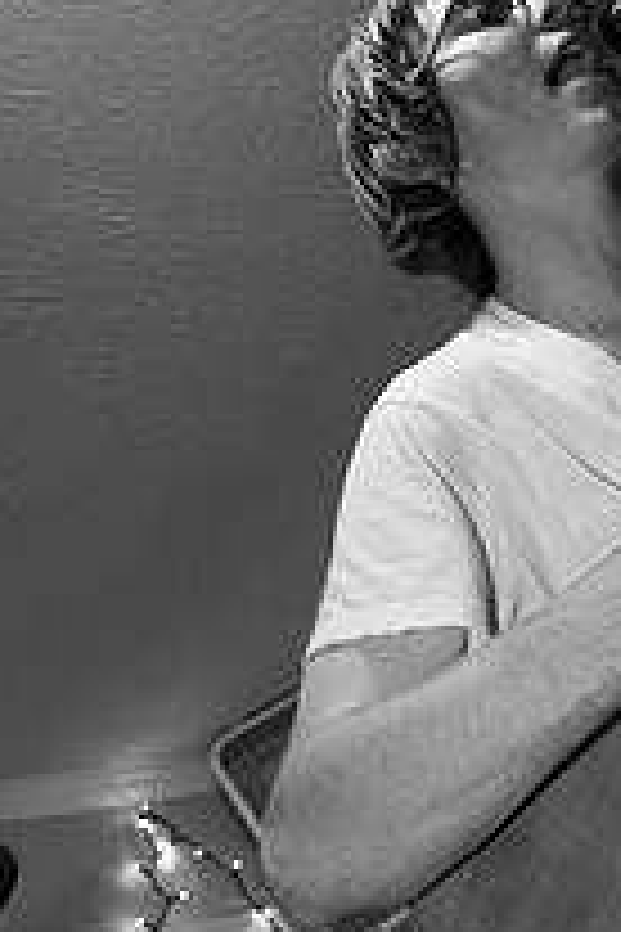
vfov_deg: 30.7
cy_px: 635
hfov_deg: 20.1
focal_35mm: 65
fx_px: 1682
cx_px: 664
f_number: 3.2
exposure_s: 1/15
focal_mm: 20
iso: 800
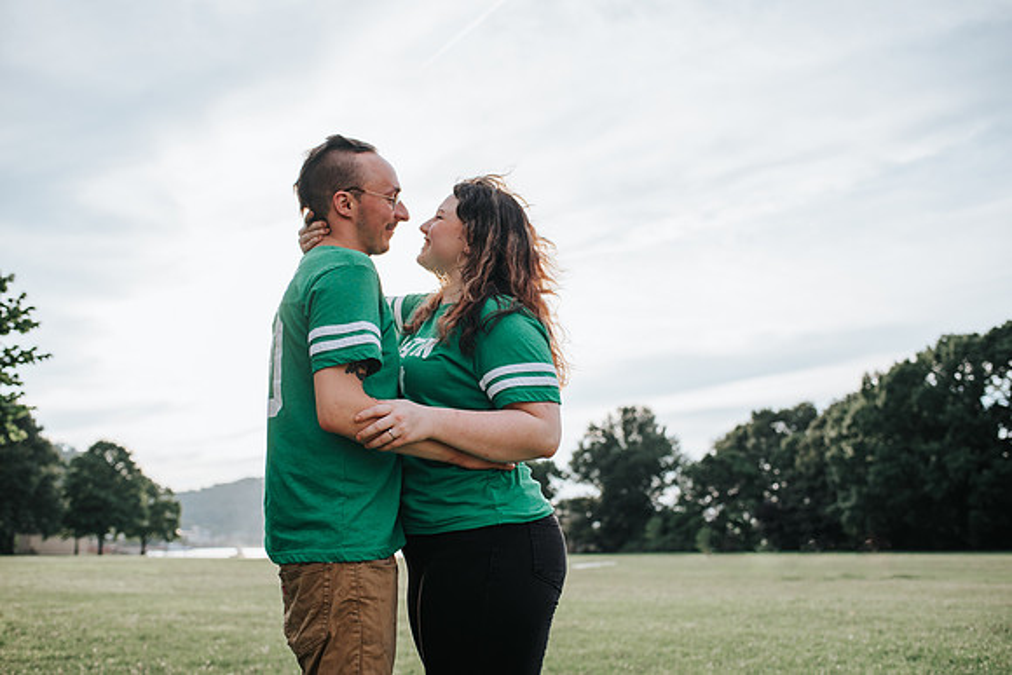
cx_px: 506
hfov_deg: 53.5
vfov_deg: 37.2
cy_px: 338
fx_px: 1005
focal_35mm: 36
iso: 100
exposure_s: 1/1000
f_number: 3.2
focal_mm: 35
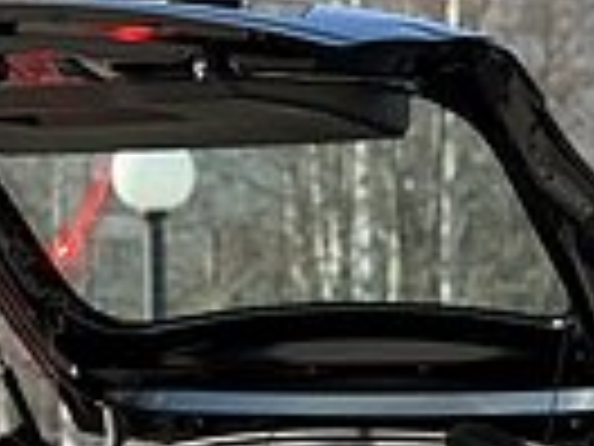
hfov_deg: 9.8
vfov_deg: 7.3
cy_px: 748
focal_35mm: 199
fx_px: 3415
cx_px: 680
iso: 64
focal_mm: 6.76
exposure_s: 1/962
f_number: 1.78
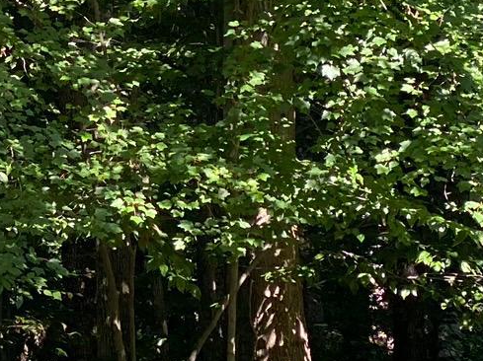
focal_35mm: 218
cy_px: 105
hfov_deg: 8.8
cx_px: -273
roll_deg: +2.1
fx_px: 3040
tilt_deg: +4.0
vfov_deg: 6.8
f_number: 2
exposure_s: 1/122
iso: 50
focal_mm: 6
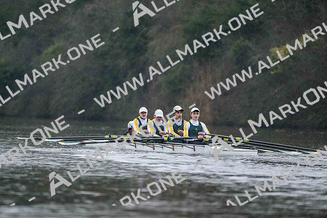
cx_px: 164
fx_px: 3634
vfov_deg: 3.4
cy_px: 109
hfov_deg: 5.2
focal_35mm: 400
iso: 9000
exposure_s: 1/1600
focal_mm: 400
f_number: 4.5
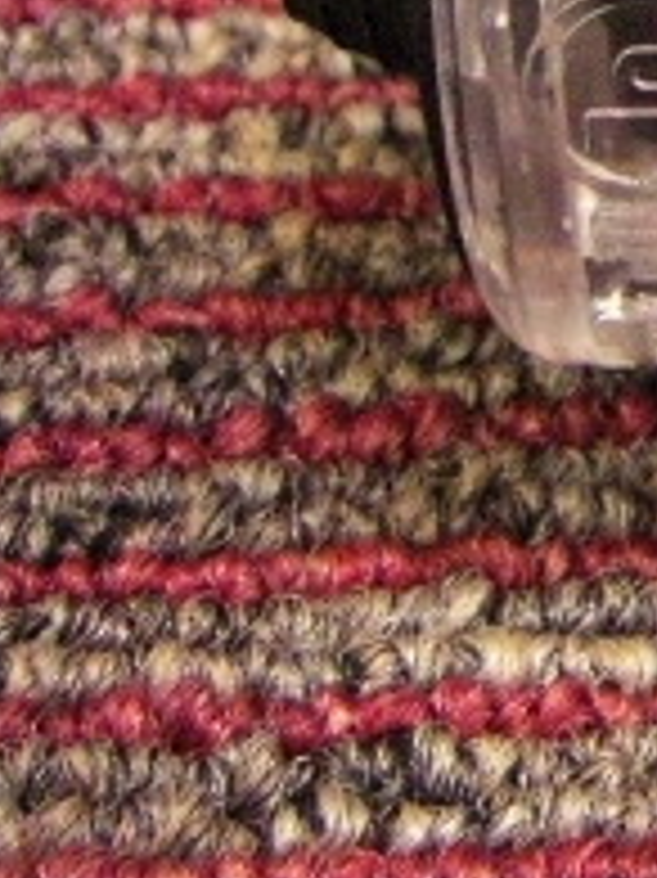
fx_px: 3167
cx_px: 1386
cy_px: -90
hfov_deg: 10.7
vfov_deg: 15.4
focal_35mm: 125
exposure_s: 1/40
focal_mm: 6.3
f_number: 3.4
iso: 800
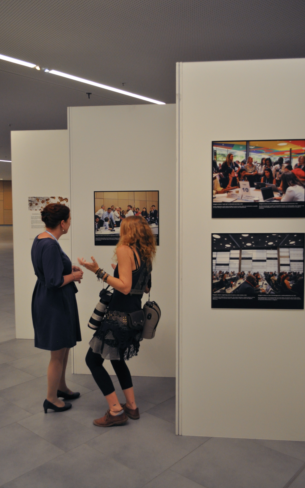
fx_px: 412
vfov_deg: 61.2
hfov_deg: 40.6
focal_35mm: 31
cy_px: 240
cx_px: 153
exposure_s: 1/40
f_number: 3.8
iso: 800
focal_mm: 20
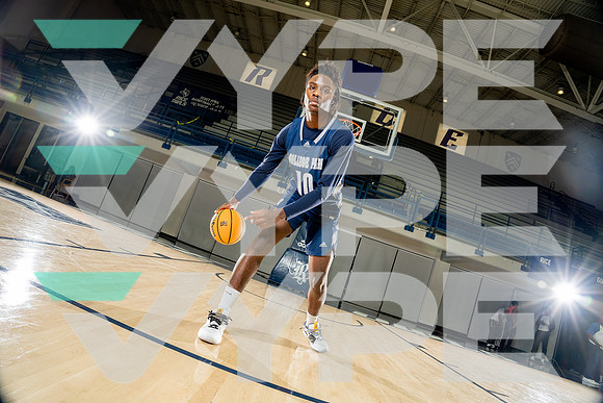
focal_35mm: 20
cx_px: 302
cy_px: 202
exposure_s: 1/250
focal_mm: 20
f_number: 7.1
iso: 640
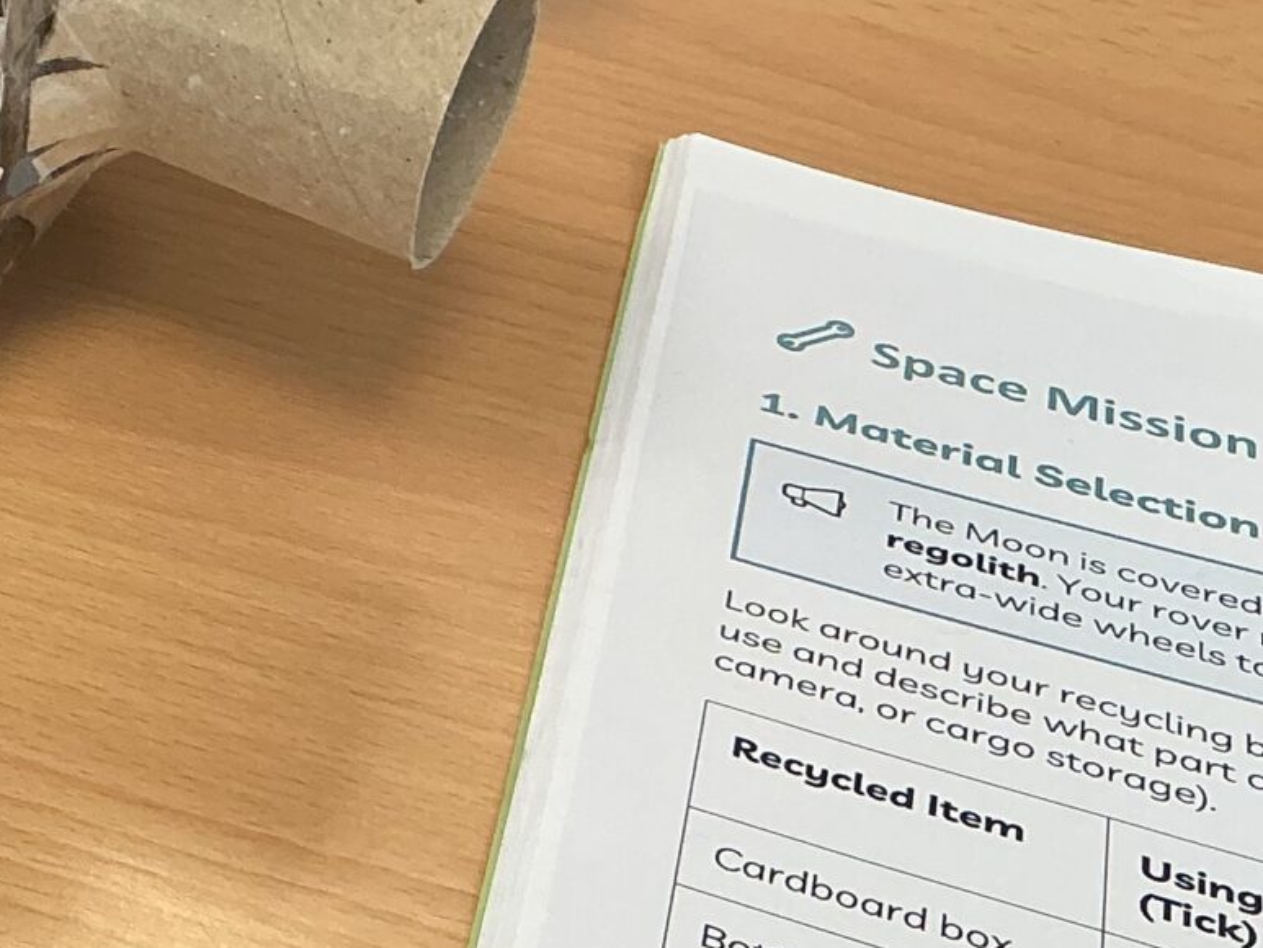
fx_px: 3503
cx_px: -639
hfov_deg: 18.2
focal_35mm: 96
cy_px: -212
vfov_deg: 14.9
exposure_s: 1/60
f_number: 1.8
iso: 32
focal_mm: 3
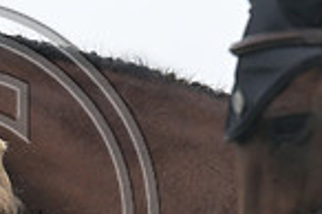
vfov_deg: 1.7
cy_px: 193
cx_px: -93
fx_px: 7112
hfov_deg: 2.6
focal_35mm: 796
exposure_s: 1/1250
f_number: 4.5
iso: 1100
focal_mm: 200
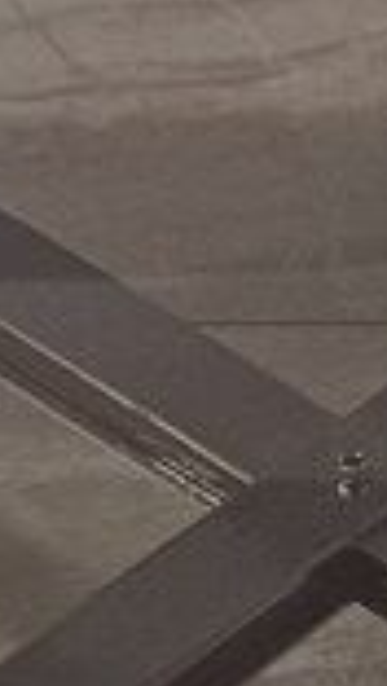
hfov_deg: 6.8
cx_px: 312
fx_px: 3258
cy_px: 945
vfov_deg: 11.6
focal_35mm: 179
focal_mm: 4.6
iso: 500
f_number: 2
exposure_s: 1/20
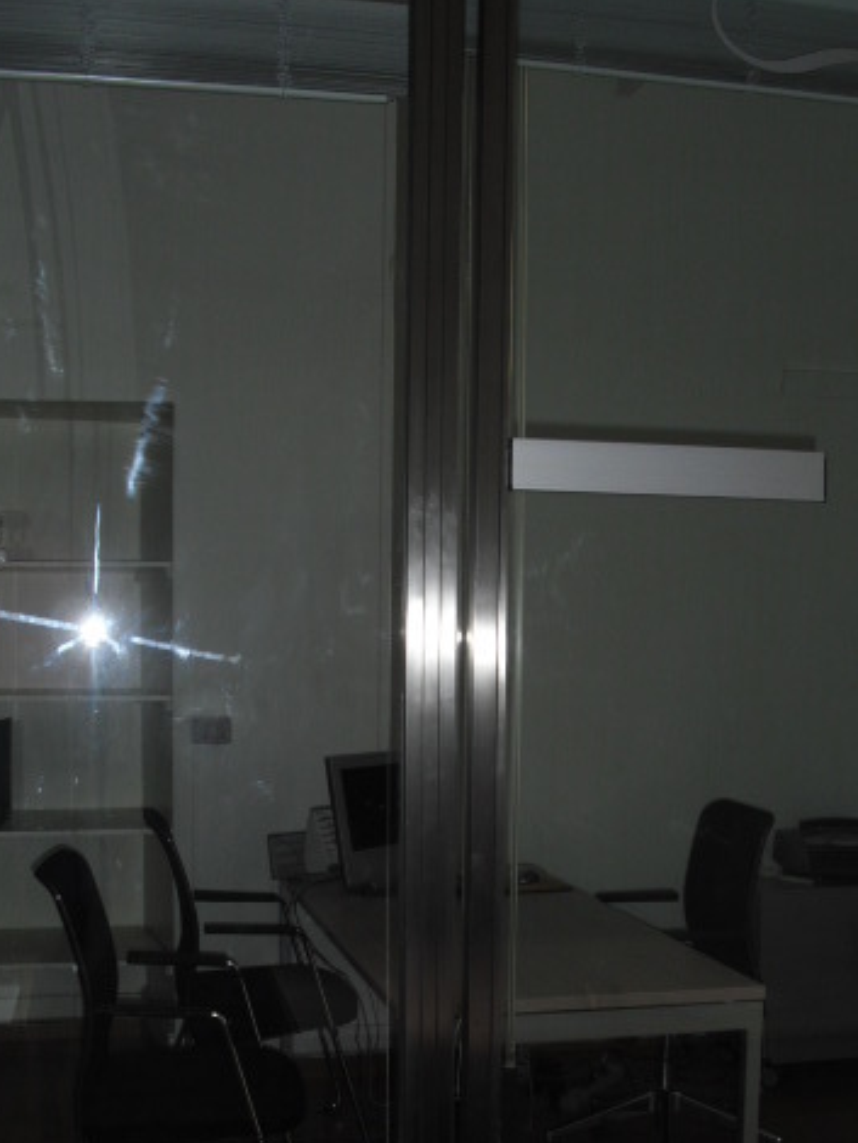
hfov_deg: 29.7
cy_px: 727
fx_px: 1618
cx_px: 472
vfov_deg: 38.6
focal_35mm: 49
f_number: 3.1
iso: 100
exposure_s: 1/60
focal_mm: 6.3
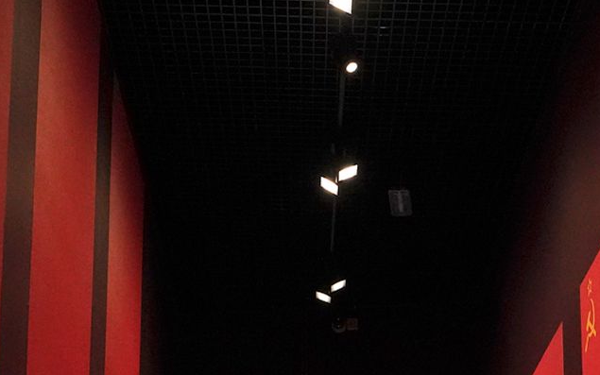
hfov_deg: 26.8
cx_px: 347
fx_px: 1259
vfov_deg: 15.3
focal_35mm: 77
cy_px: 613
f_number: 7.1
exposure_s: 1/80
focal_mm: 24
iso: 6400
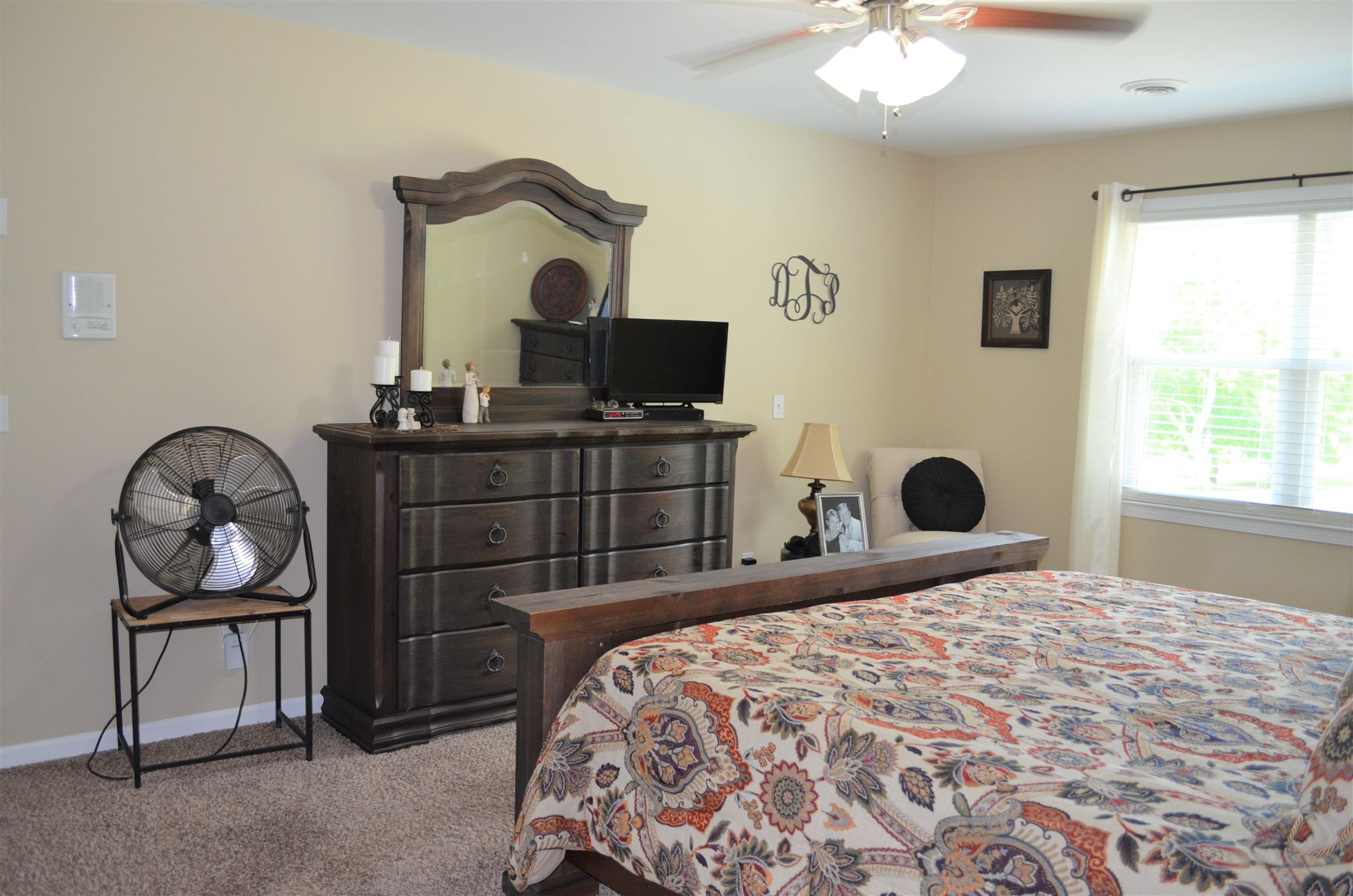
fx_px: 1125
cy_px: 448
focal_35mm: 30
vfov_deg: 43.4
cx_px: 676
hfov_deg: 62.0
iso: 640
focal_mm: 20
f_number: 3.8
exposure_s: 1/60
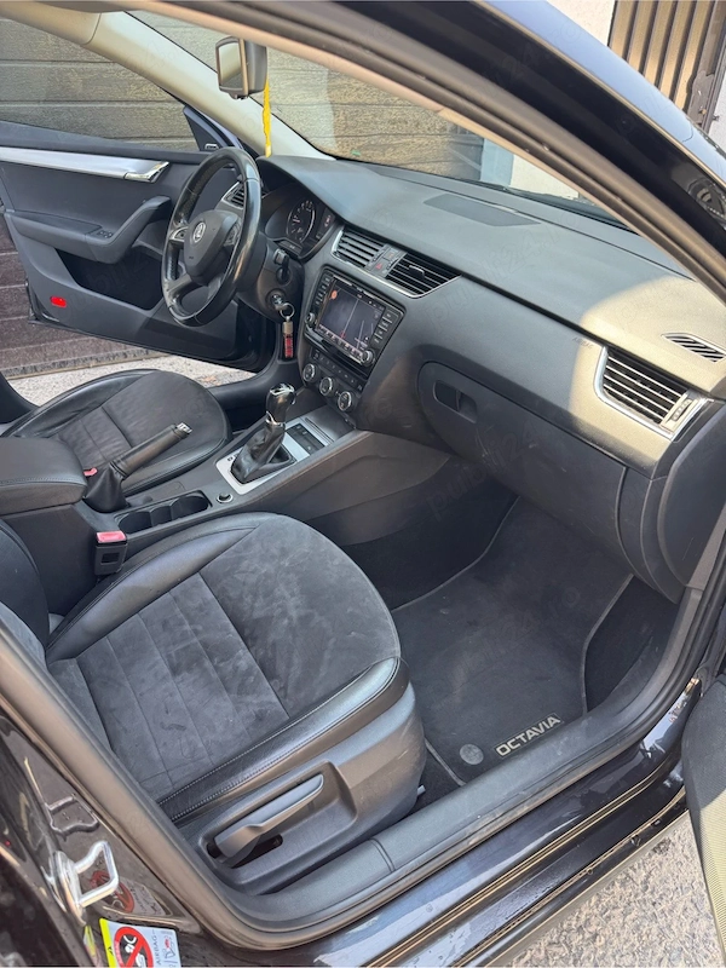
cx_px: 363
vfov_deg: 71.6
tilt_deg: -31.6
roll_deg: -2.0
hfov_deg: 56.8
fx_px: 671
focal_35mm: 24
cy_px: 484
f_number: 1.78
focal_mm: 6.76
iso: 80
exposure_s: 1/121
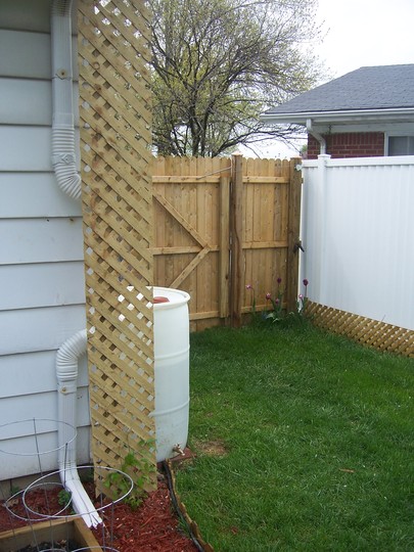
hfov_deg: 39.7
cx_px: 207
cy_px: 276
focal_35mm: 36
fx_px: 574
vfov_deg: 51.4
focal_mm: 6
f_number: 3
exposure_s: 1/500
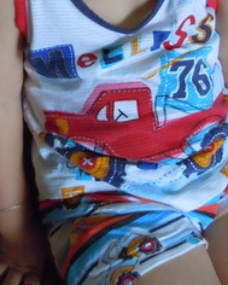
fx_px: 767
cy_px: -11
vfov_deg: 20.3
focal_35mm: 91
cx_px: 93
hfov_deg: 16.9
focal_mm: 5.4
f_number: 3.5
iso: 800
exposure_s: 1/60
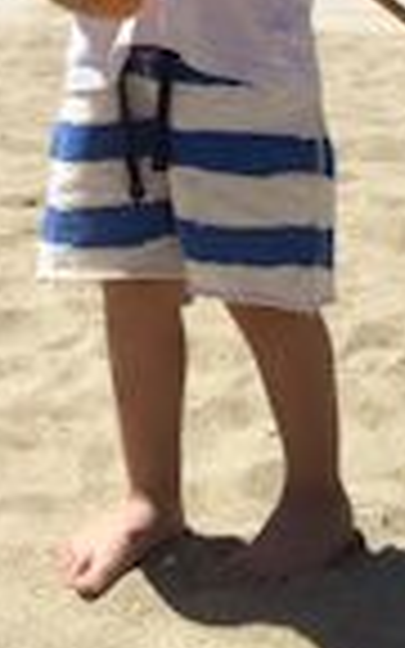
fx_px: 1483
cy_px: -117
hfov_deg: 15.5
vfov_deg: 22.8
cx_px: 173
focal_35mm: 84
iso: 32
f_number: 2.2
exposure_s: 1/3731
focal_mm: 4.12
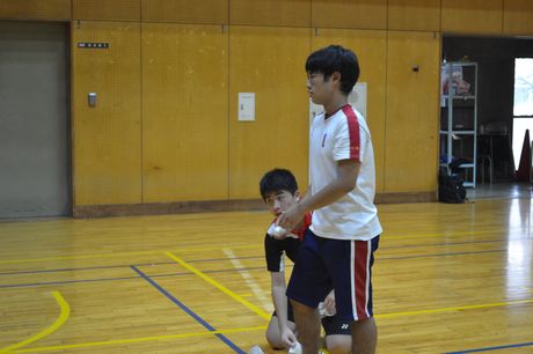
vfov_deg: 22.6
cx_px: 266
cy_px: 177
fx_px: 888
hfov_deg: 33.4
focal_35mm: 60
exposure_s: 1/60
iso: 720
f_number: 5.3
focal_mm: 40
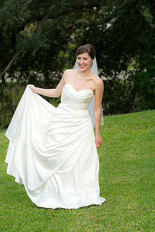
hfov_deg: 9.6
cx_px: 77
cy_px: 133
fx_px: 924
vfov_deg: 14.4
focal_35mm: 143
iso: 320
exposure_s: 1/250
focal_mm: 116
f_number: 5
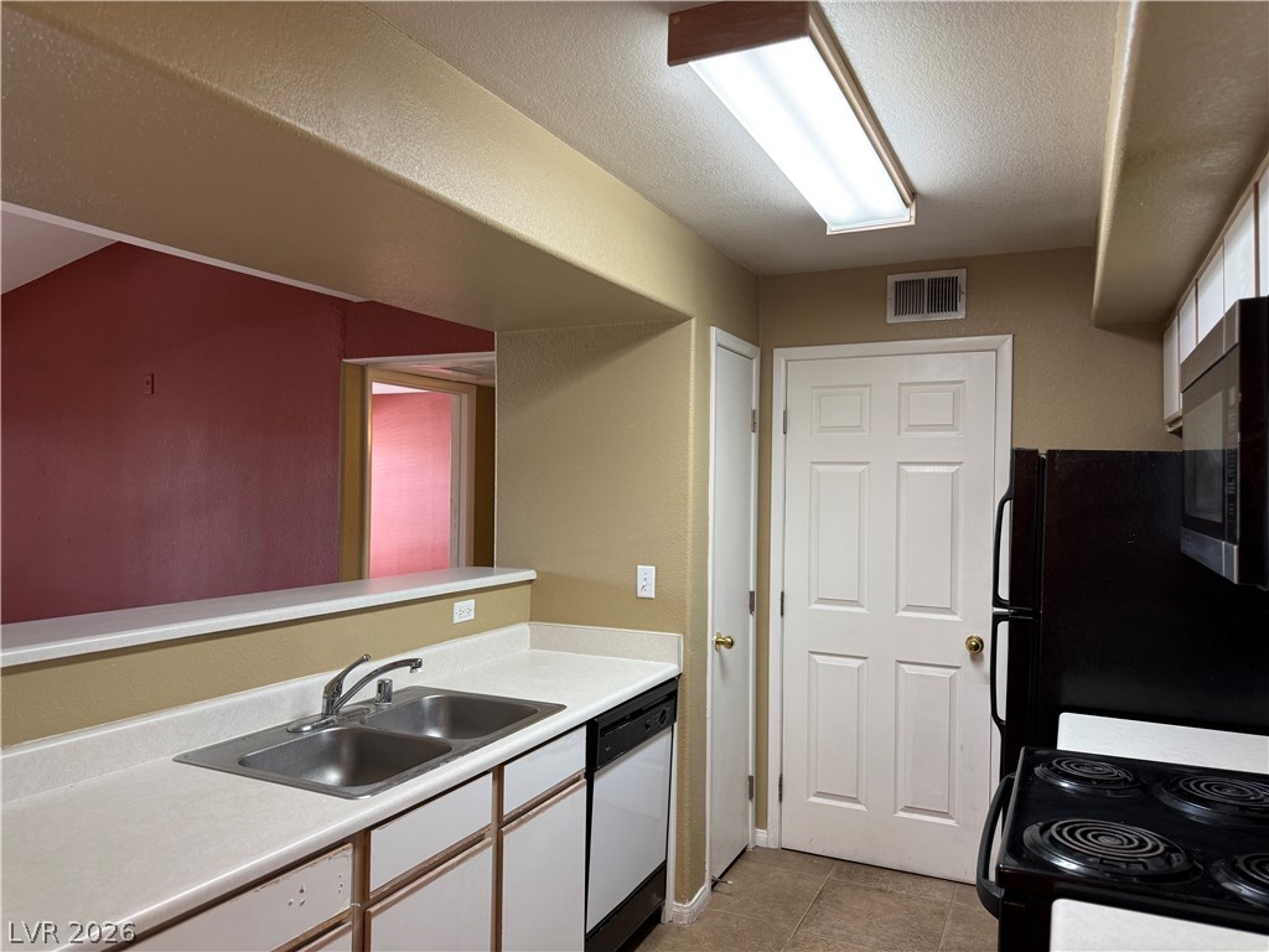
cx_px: 634
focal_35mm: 24
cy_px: 476
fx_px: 880
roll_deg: -0.8
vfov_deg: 56.8
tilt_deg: +0.5
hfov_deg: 71.6
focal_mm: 6.76
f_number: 1.78
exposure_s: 1/60
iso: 160
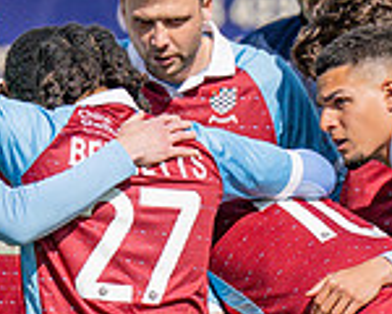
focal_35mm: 1231
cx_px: 74
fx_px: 14282
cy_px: 445
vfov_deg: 1.3
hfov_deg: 1.6
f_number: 4
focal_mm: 185
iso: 200
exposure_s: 1/5000
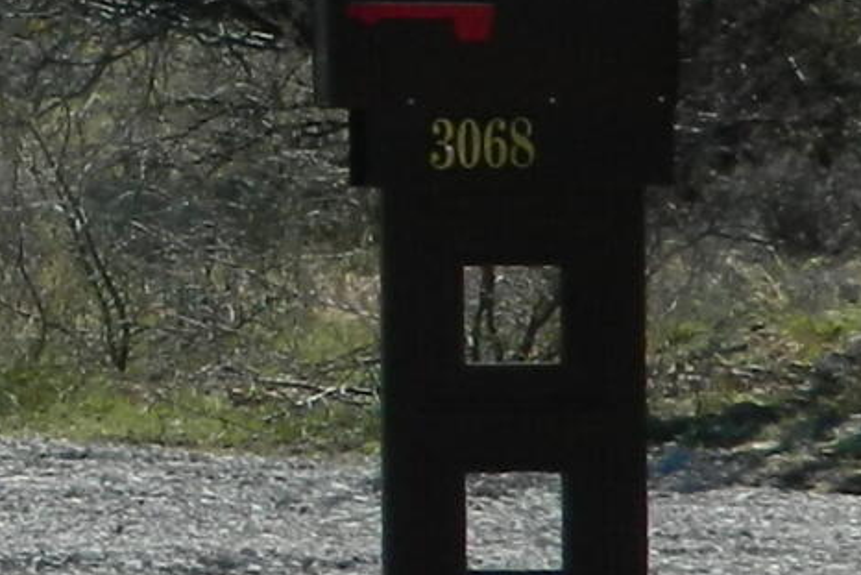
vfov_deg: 1.6
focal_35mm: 863
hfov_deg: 2.4
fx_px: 20645
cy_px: -342
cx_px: -1386
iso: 80
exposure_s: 1/800
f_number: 4.7
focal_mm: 23.2
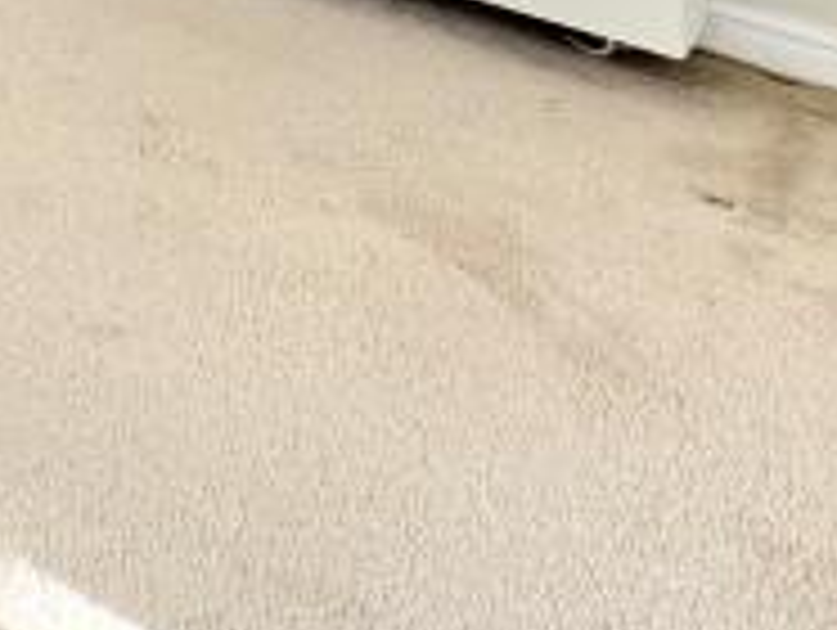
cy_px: -918
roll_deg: +0.5
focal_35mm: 77
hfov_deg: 20.6
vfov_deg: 13.5
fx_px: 1864
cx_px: -508
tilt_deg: +0.8
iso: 40
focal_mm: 2.22
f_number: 2.2
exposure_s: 1/100
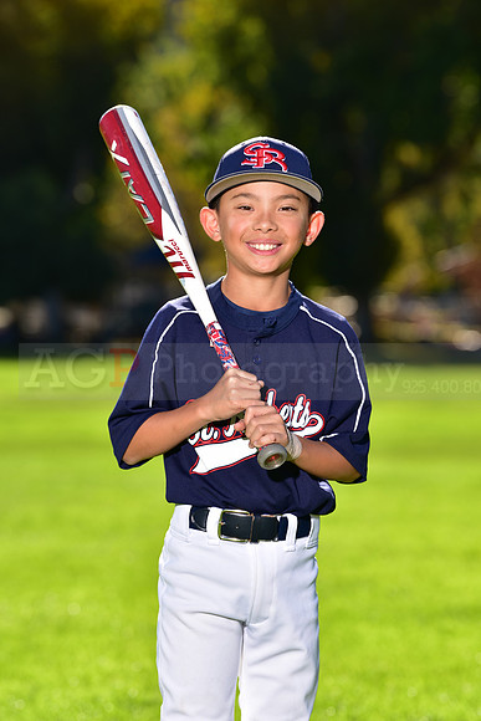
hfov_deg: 7.2
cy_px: 360
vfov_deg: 10.8
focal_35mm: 190
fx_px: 3805
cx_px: 240
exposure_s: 1/250
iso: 80
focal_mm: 190
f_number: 5.6
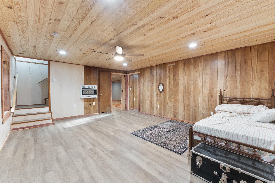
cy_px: 92
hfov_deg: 100.4
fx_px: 115
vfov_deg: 77.3
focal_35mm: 15
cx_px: 138
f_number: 9
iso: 160
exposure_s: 2
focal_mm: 10
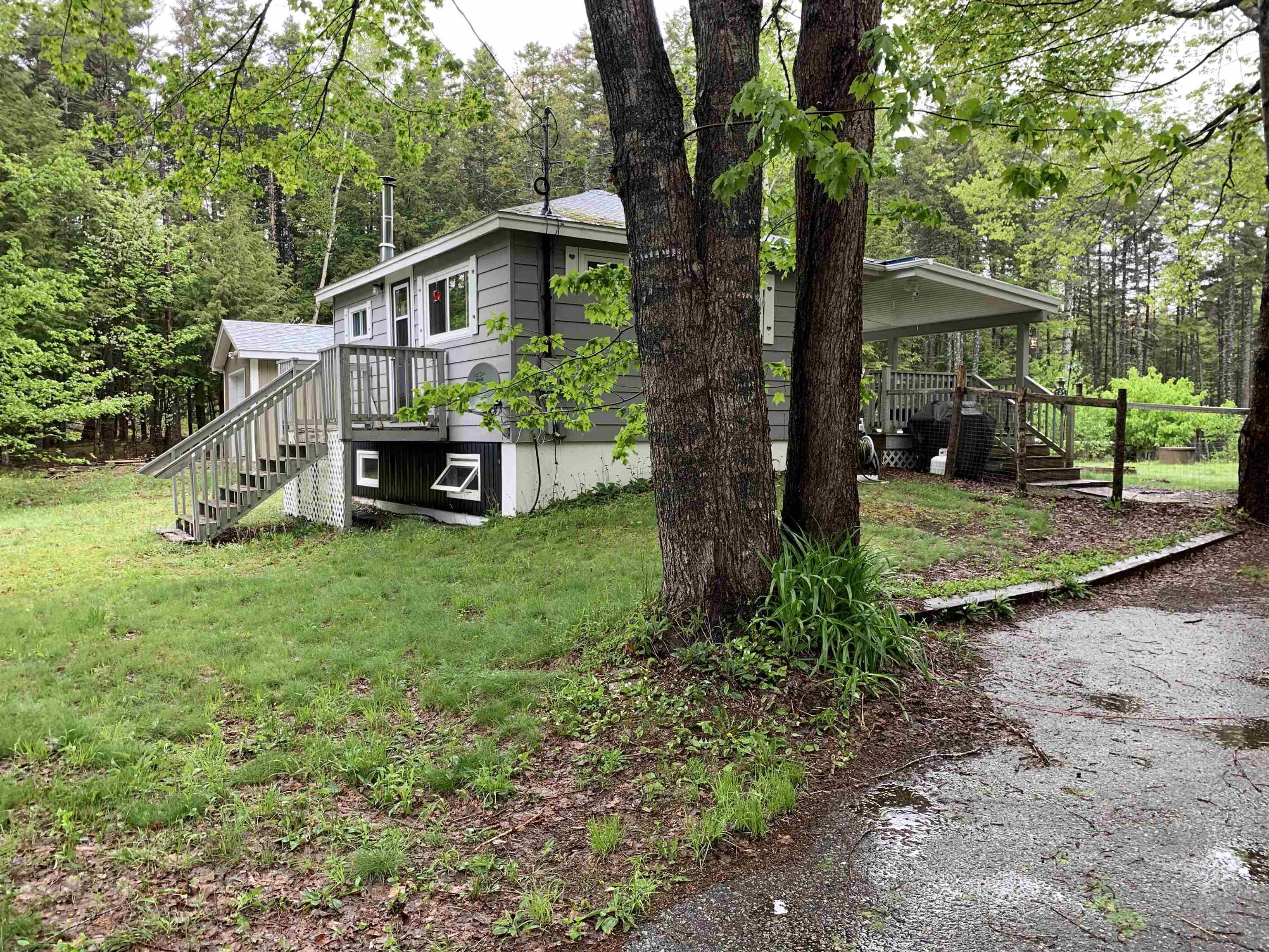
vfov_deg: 53.1
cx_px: 634
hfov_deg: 67.3
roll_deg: +0.2
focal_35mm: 26
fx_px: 953
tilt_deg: -4.8
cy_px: 476
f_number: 1.8
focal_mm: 4.25
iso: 64
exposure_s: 1/121
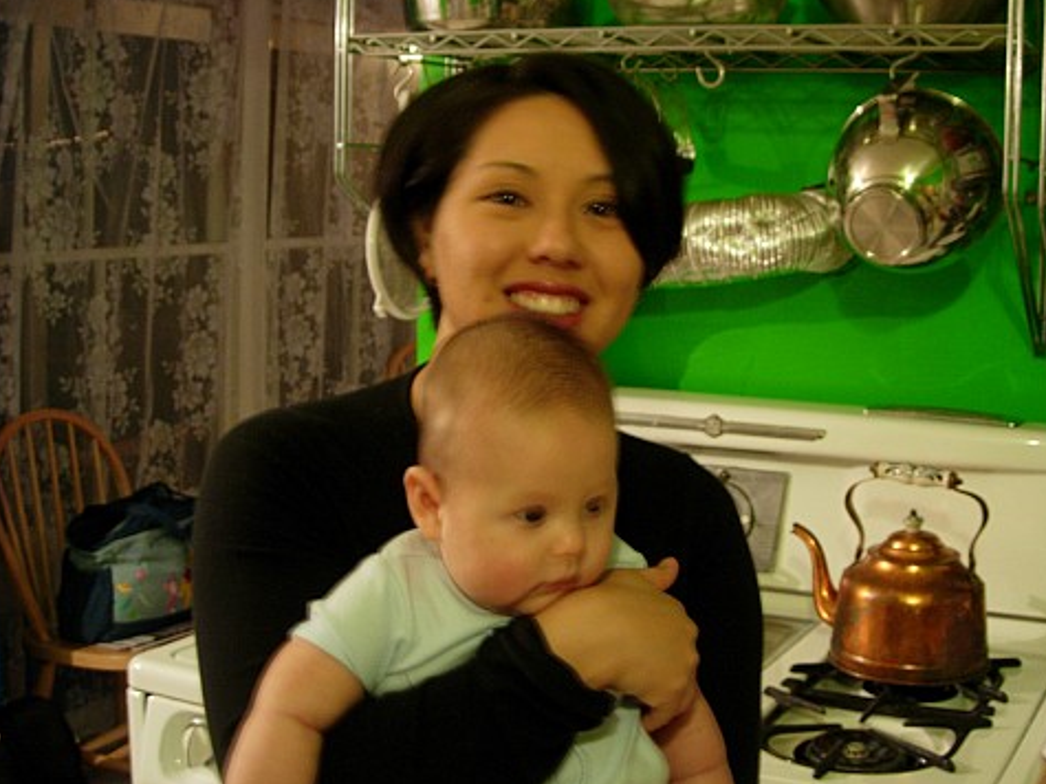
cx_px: 643
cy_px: 304
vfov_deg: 30.2
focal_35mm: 48
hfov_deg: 39.4
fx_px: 1450
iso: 112
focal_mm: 7.8
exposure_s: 1/4
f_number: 2.8
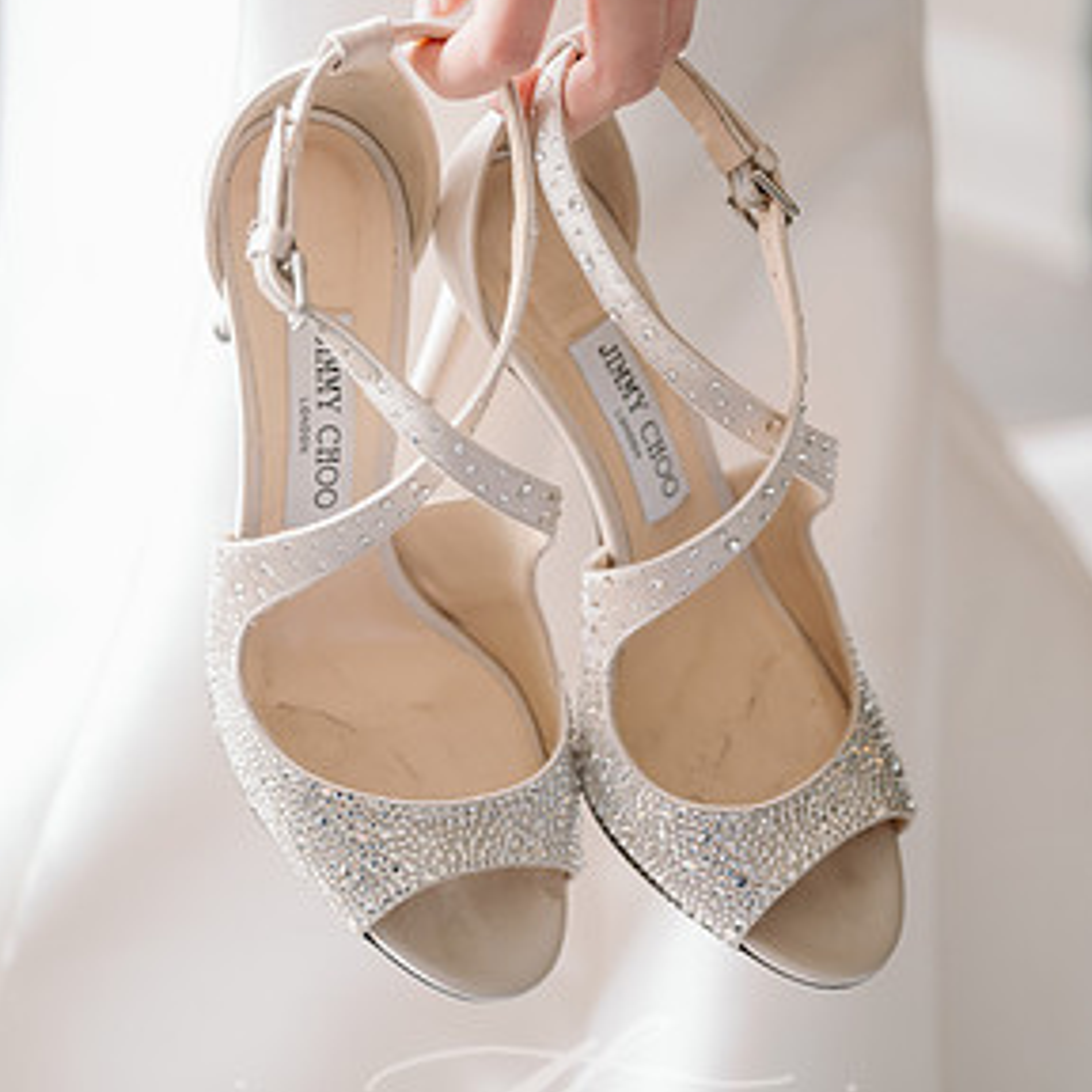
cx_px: 559
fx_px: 3319
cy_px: 428
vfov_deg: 18.7
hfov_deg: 18.7
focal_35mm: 93
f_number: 3.2
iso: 800
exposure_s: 1/400
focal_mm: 70
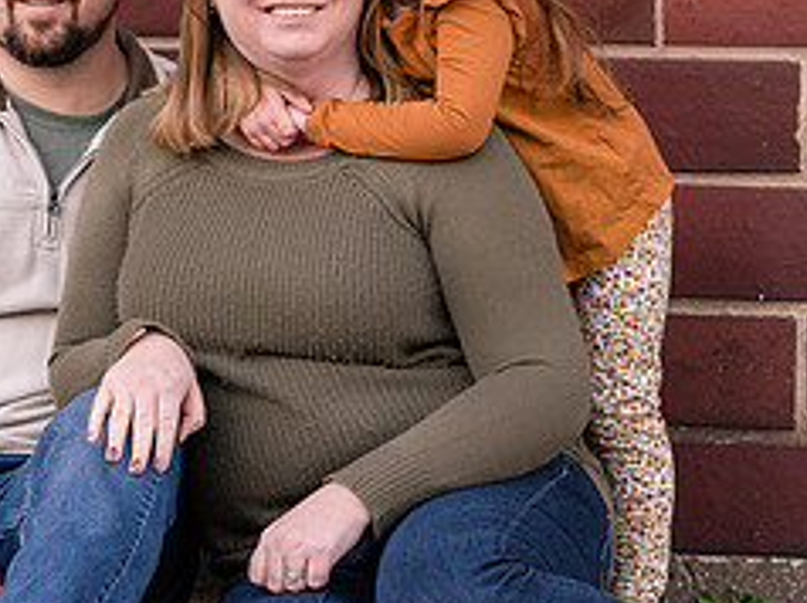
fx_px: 5543
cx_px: 320
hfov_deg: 8.3
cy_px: 164
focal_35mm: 238
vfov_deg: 6.2
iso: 1250
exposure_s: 1/320
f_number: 3.5
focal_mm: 85
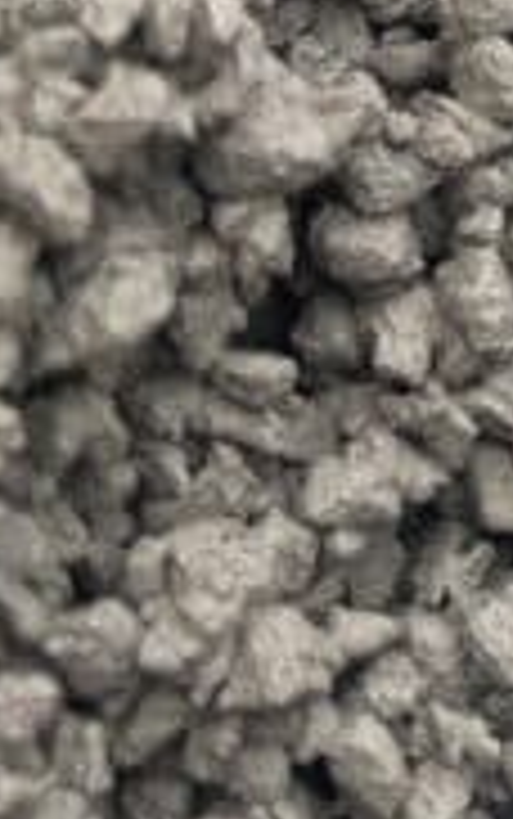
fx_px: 3462
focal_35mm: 155
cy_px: -99
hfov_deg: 7.6
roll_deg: -5.3
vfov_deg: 13.2
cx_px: 1472
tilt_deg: -33.3
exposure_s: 1/717
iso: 32
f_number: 1.6
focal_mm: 5.1
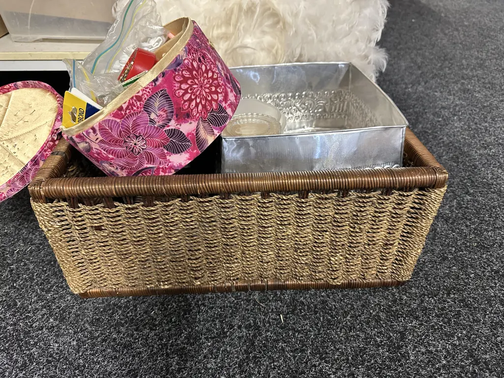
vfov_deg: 56.8
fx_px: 349
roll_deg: -0.3
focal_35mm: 24
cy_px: 189
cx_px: 252
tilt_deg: -37.7
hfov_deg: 71.6
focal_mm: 6.86
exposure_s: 1/50
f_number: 1.78
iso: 500
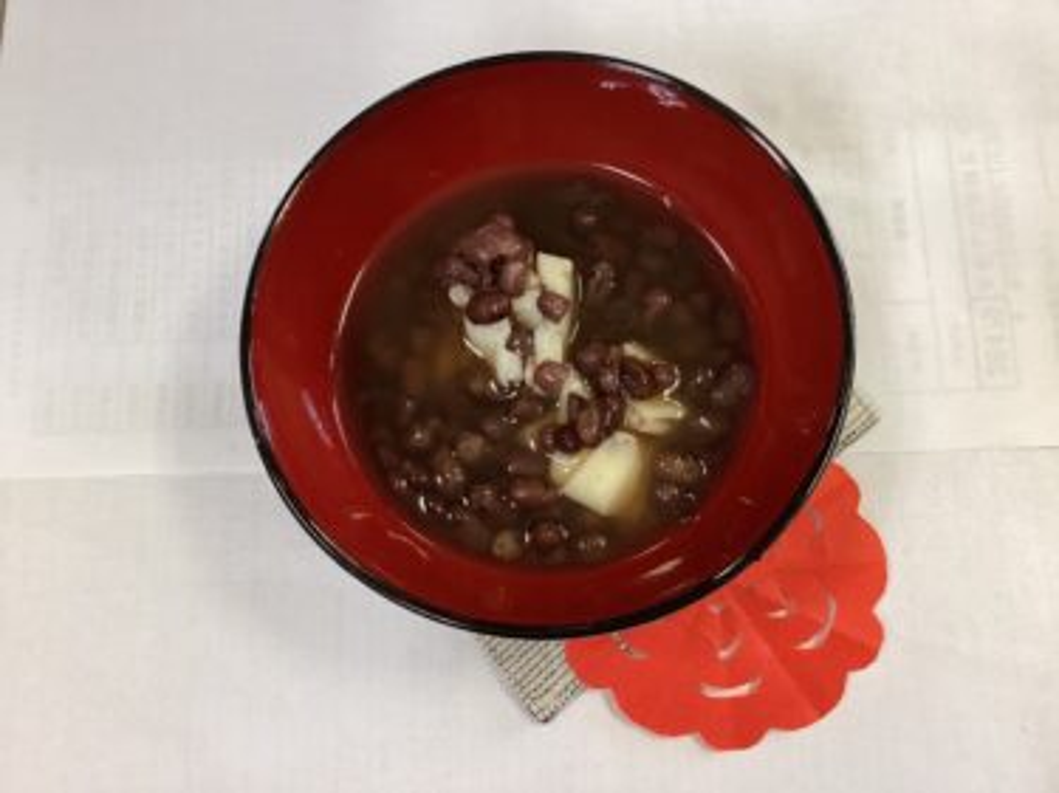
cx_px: 530
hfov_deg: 58.4
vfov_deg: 45.4
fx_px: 948
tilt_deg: -79.0
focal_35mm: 31
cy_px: 396
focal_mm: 3.3
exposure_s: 1/60
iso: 160
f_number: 2.4
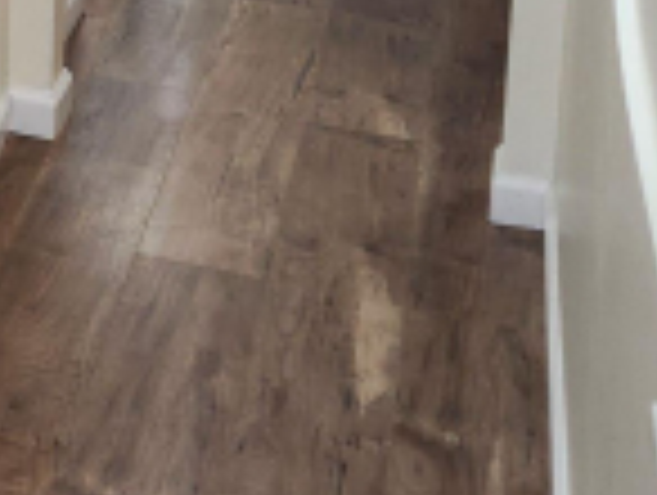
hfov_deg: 17.3
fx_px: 1996
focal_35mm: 105
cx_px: -254
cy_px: -414
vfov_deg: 12.8
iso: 160
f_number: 1.8
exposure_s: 1/120
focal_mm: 5.4
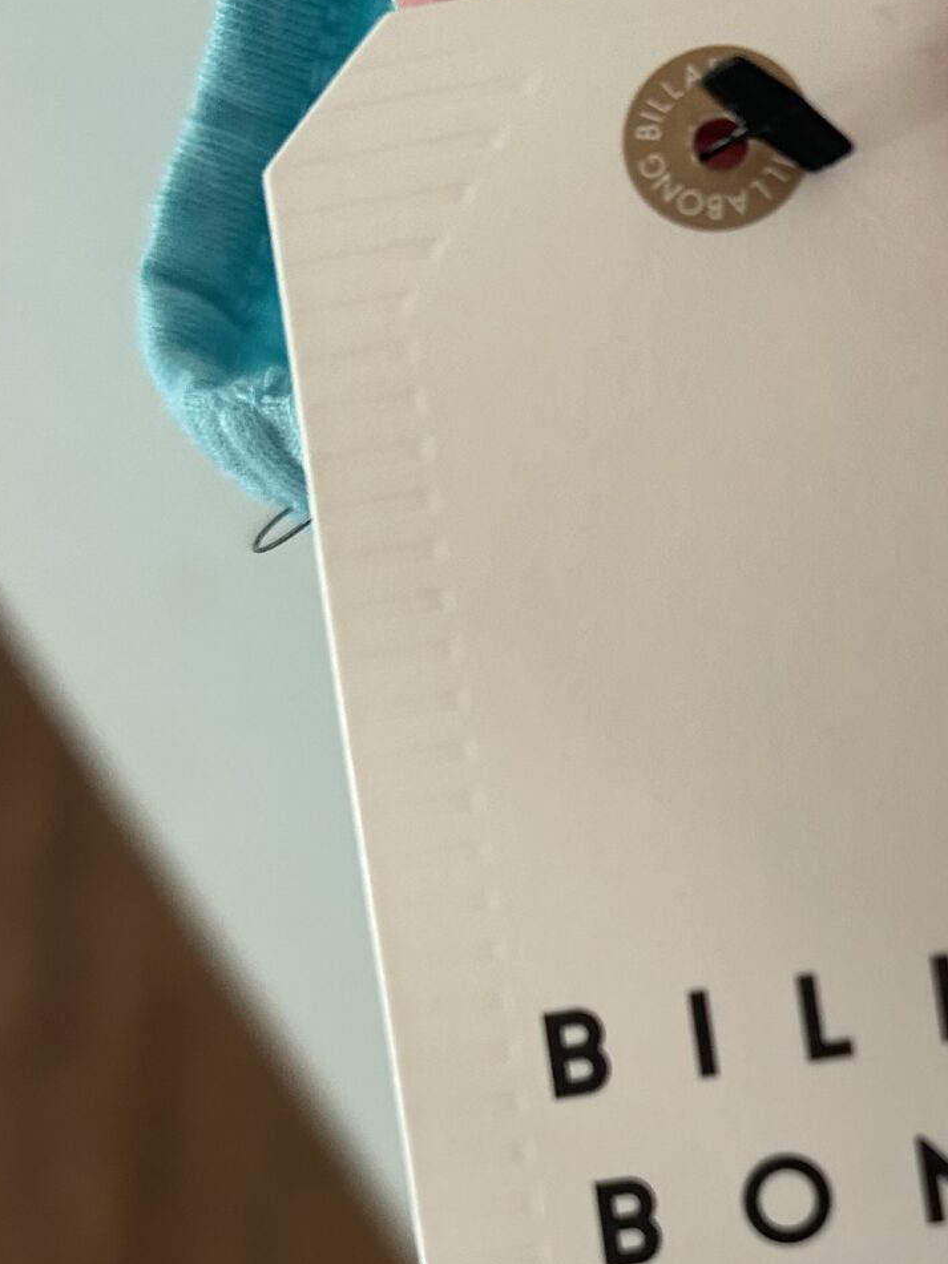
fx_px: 2045
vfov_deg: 33.5
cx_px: 842
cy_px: 981
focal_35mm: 56
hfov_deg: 25.3
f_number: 1.5
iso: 125
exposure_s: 1/113
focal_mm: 5.7
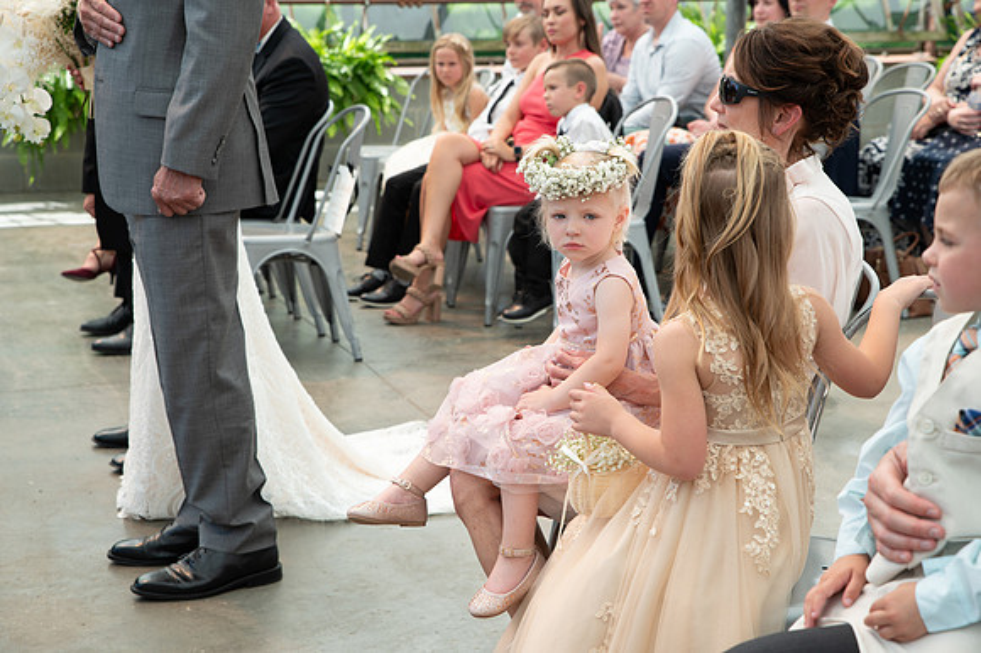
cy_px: 328
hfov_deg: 28.3
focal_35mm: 71
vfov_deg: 19.0
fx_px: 1946
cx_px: 513
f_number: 5
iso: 160
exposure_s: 1/200
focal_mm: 66
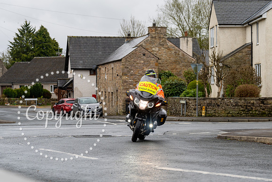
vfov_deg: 15.7
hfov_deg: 23.3
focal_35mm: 87
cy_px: 80
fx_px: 660
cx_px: 152
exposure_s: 1/1000
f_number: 4
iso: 400
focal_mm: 78
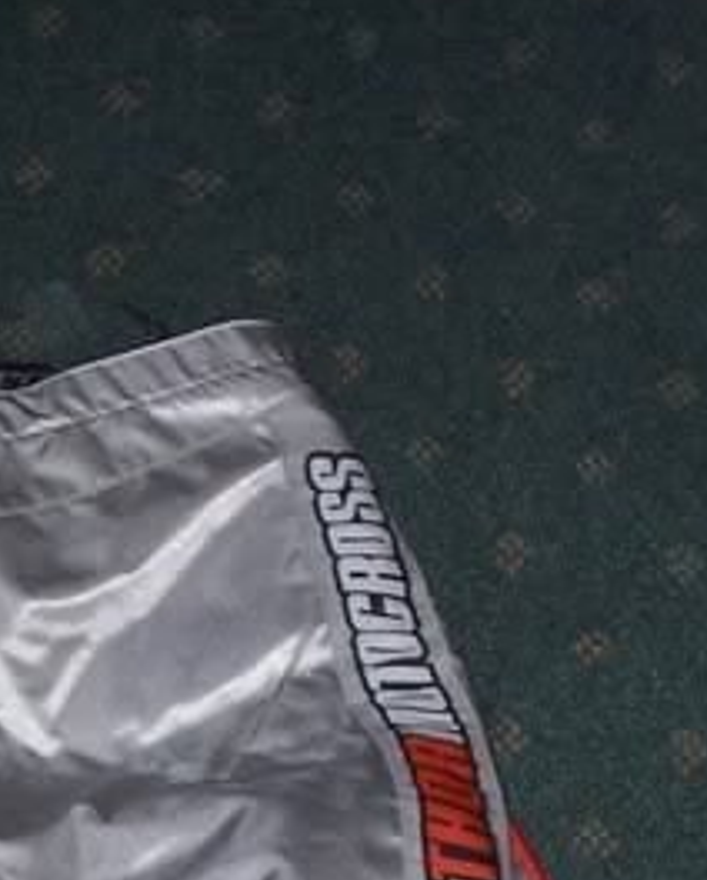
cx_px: -130
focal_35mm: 124
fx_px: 3236
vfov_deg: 14.7
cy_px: 1210
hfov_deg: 12.2
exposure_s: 1/60
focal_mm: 7
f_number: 3
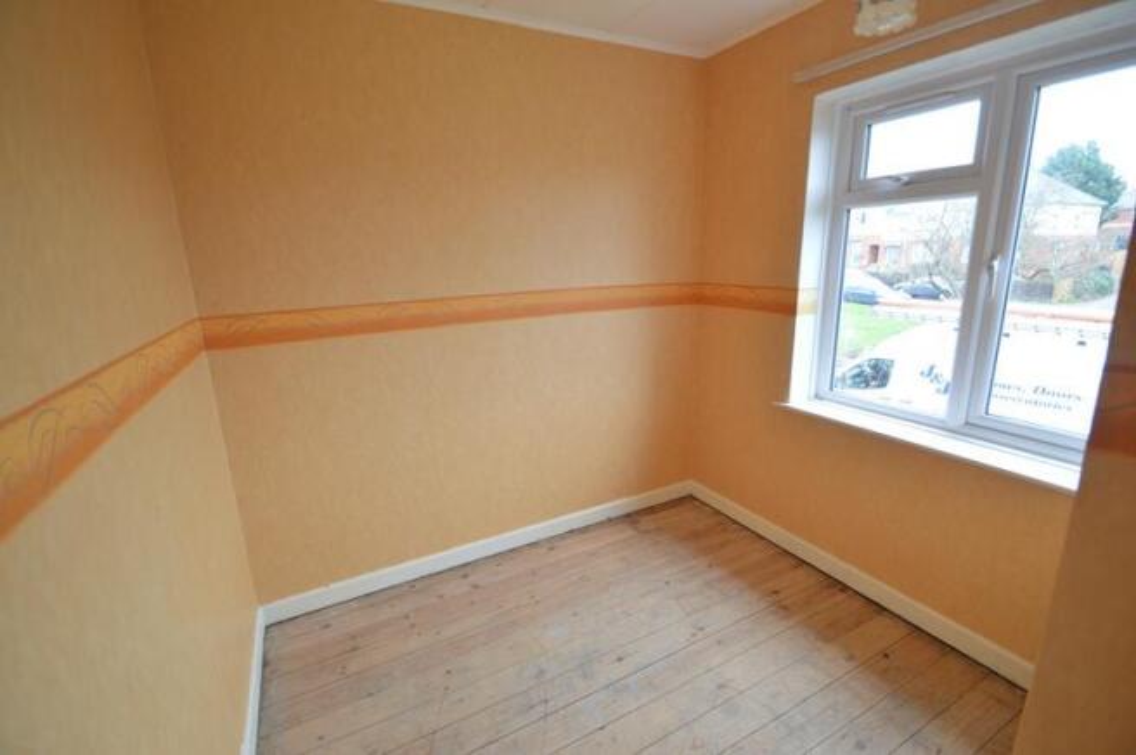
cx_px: 568
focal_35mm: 15
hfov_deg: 100.4
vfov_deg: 77.2
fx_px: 473
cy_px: 378
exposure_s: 1/15
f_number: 3.5
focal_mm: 10
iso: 220
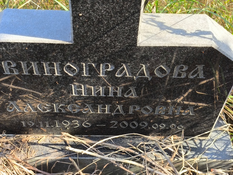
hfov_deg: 38.2
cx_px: 116
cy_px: 88
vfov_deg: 29.1
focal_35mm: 50
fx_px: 337
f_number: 1.7
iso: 50
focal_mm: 4.71
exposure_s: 1/168
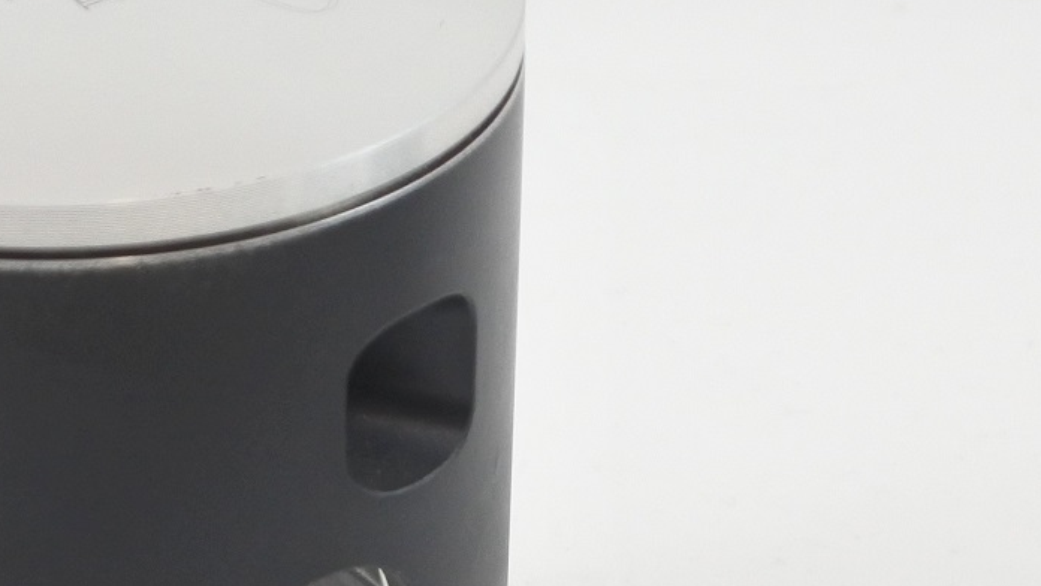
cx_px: 73
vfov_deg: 10.7
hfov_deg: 18.6
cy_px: 433
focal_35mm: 113
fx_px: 3120
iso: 560
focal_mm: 15.7
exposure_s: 1/125
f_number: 4.2
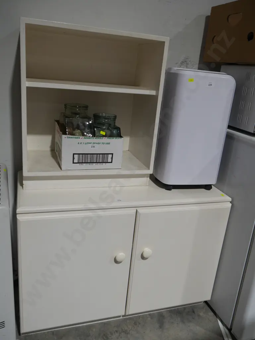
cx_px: 128
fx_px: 294
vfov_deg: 59.9
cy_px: 170
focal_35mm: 30
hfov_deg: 46.8
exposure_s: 1/60
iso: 250
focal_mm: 15
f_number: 4.5
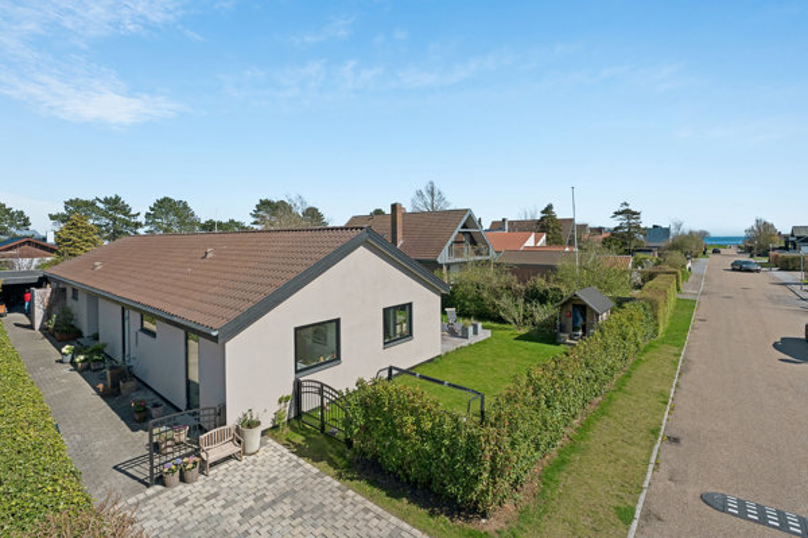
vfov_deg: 73.7
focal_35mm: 16
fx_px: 359
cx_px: 404
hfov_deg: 96.7
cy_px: 269
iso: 640
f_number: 6.3
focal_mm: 16
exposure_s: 1/4000
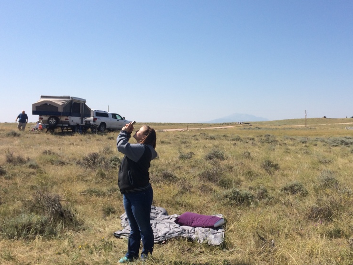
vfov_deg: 36.0
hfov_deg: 45.9
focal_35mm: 40
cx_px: 241
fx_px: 408
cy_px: 122
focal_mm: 4.15
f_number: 2.2
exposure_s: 1/805
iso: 32
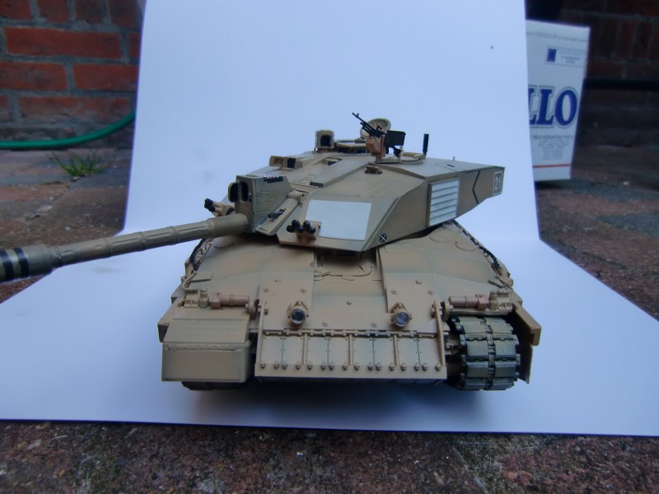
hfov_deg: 71.6
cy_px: 247
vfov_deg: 56.8
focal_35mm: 24
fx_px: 457
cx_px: 330
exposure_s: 1/60
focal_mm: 4.3
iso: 64
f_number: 3.2
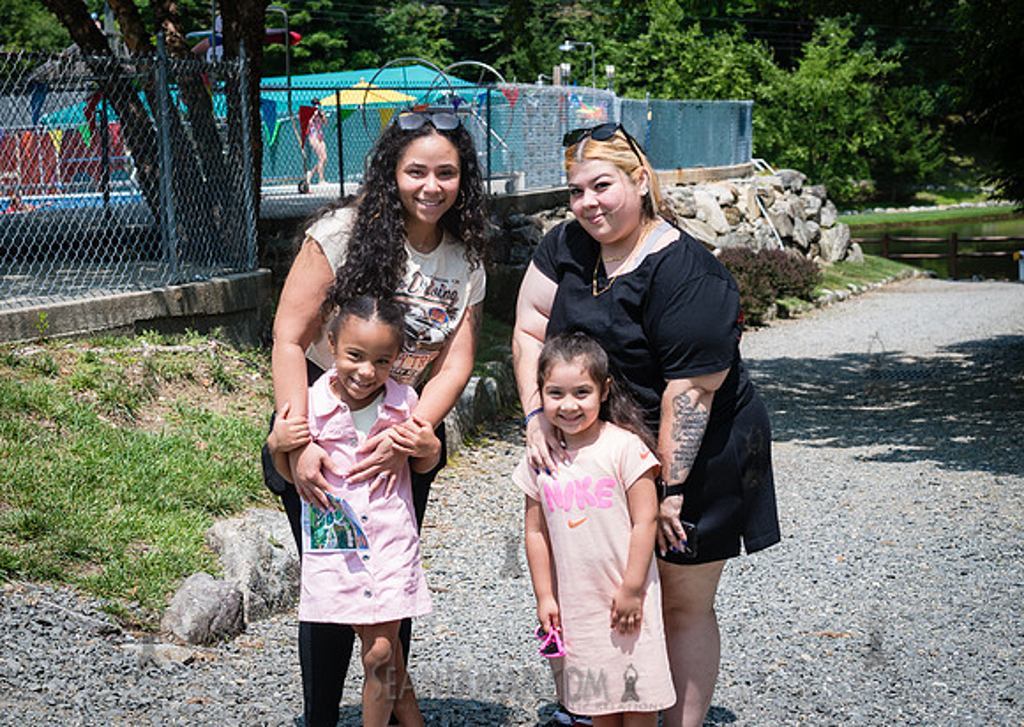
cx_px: 421
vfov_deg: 22.5
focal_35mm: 63
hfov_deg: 31.3
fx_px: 1825
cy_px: 309
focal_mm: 46
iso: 100
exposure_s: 1/500
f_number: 4.5
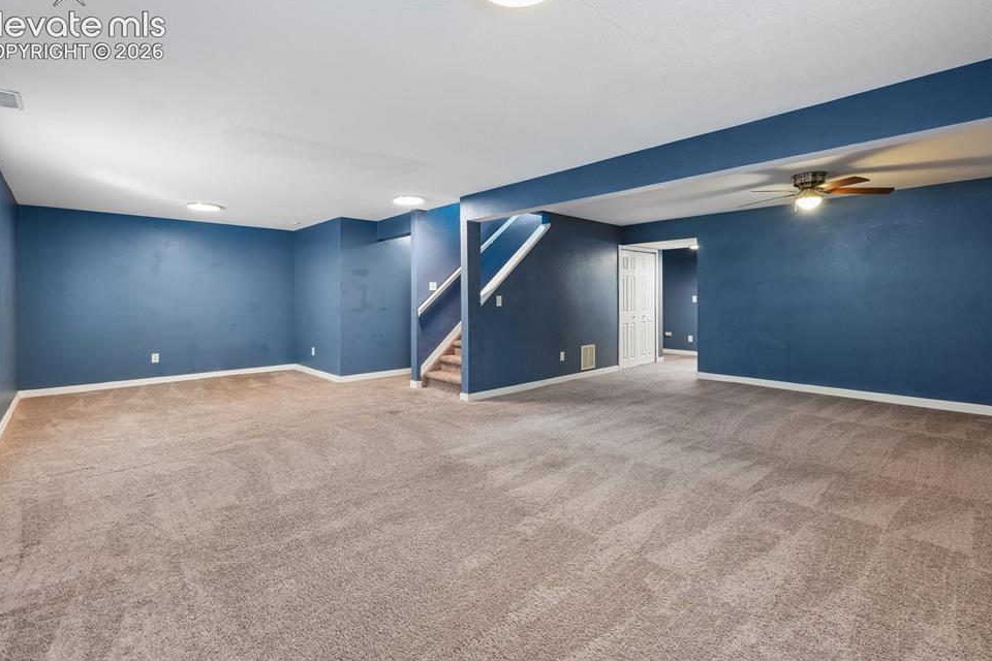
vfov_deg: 73.7
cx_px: 493
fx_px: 441
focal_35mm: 16
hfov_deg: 96.7
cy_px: 320
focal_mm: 10
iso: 320
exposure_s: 1/3.33
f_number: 9
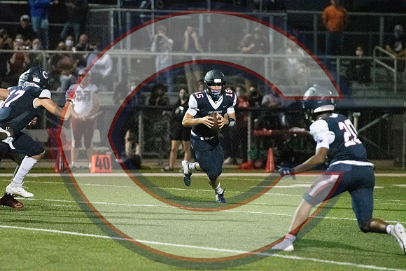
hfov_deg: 6.9
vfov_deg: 4.6
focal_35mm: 300
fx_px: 3384
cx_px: 203
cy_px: 136
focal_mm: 200
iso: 45600
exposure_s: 1/3200
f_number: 2.8
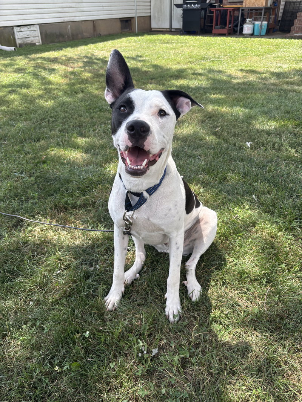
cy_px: 201
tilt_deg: -35.3
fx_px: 303
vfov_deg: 67.3
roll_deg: +2.0
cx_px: 151
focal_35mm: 26
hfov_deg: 53.1
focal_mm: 5.96
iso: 50
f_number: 1.6
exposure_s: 1/707
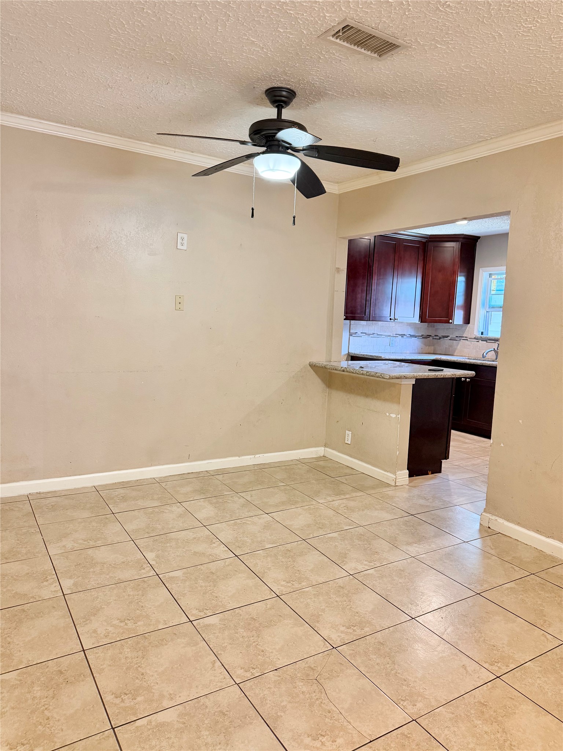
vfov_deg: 71.6
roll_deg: -2.9
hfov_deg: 56.8
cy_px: 376
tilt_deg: -6.6
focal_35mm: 24
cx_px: 282
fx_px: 520
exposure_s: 1/60
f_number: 1.78
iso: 320
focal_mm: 6.76
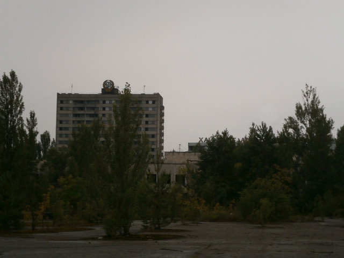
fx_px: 725
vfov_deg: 20.2
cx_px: 172
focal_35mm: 73
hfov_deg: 26.7
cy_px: 129
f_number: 4.4
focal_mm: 13
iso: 80
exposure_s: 1/640
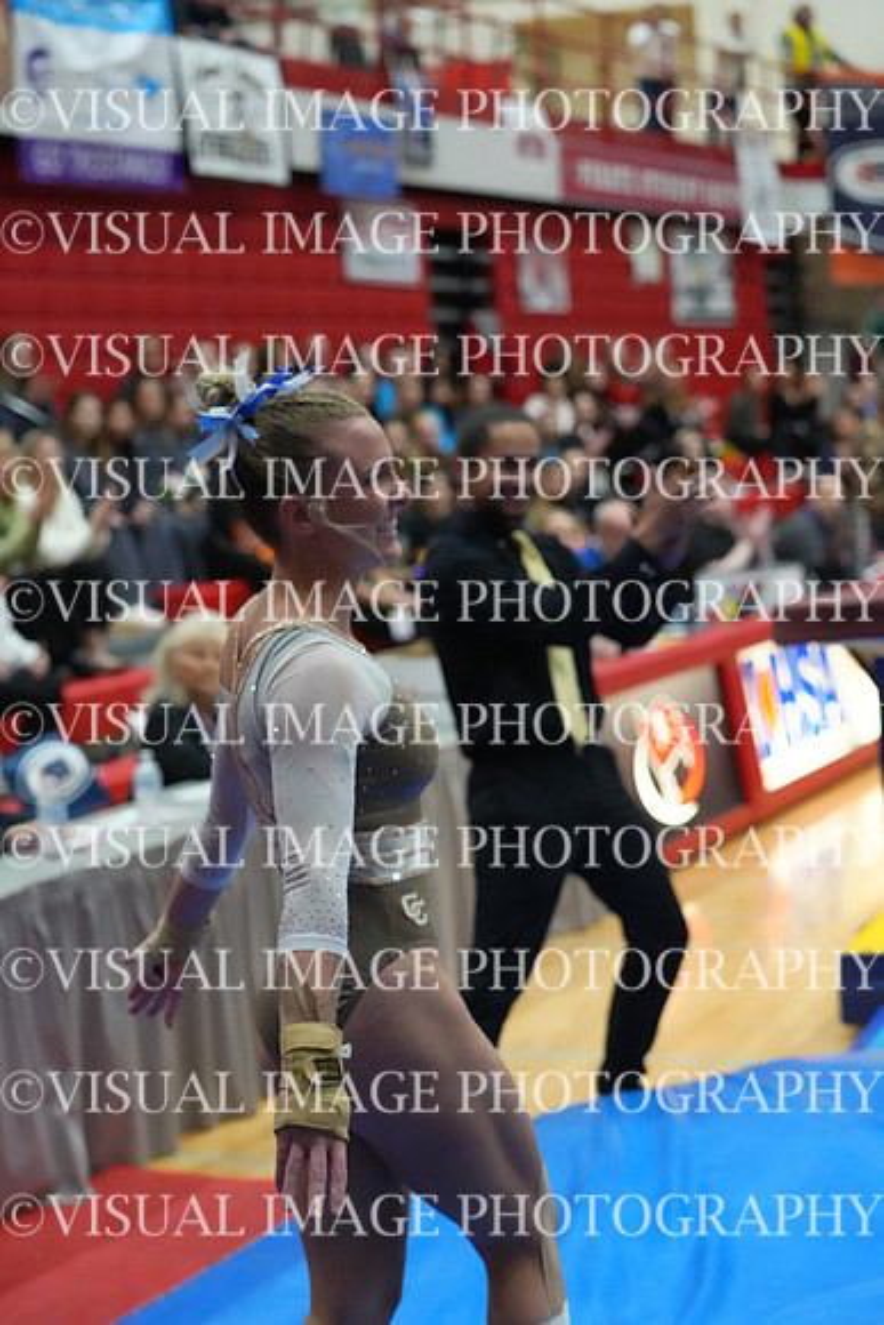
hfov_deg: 19.5
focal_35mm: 70
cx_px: 442
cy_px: 662
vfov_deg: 28.8
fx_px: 2577
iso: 16000
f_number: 4
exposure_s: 1/1250
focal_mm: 70
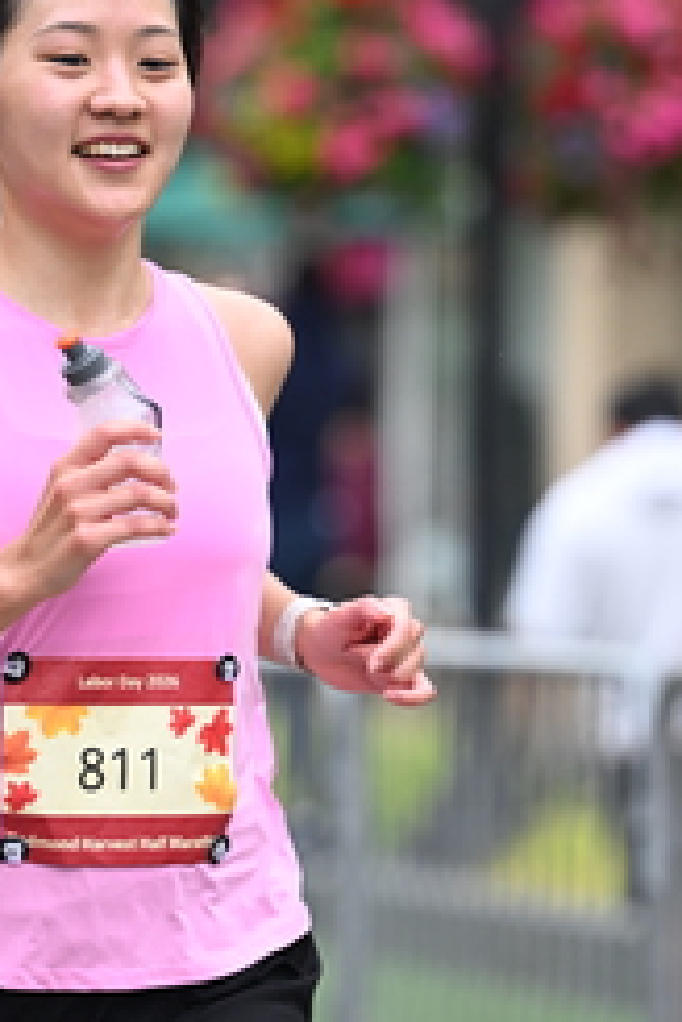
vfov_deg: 6.4
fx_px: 9206
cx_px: 119
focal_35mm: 324
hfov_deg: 4.2
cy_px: 511
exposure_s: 1/1600
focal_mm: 145
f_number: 2.8
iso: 1000
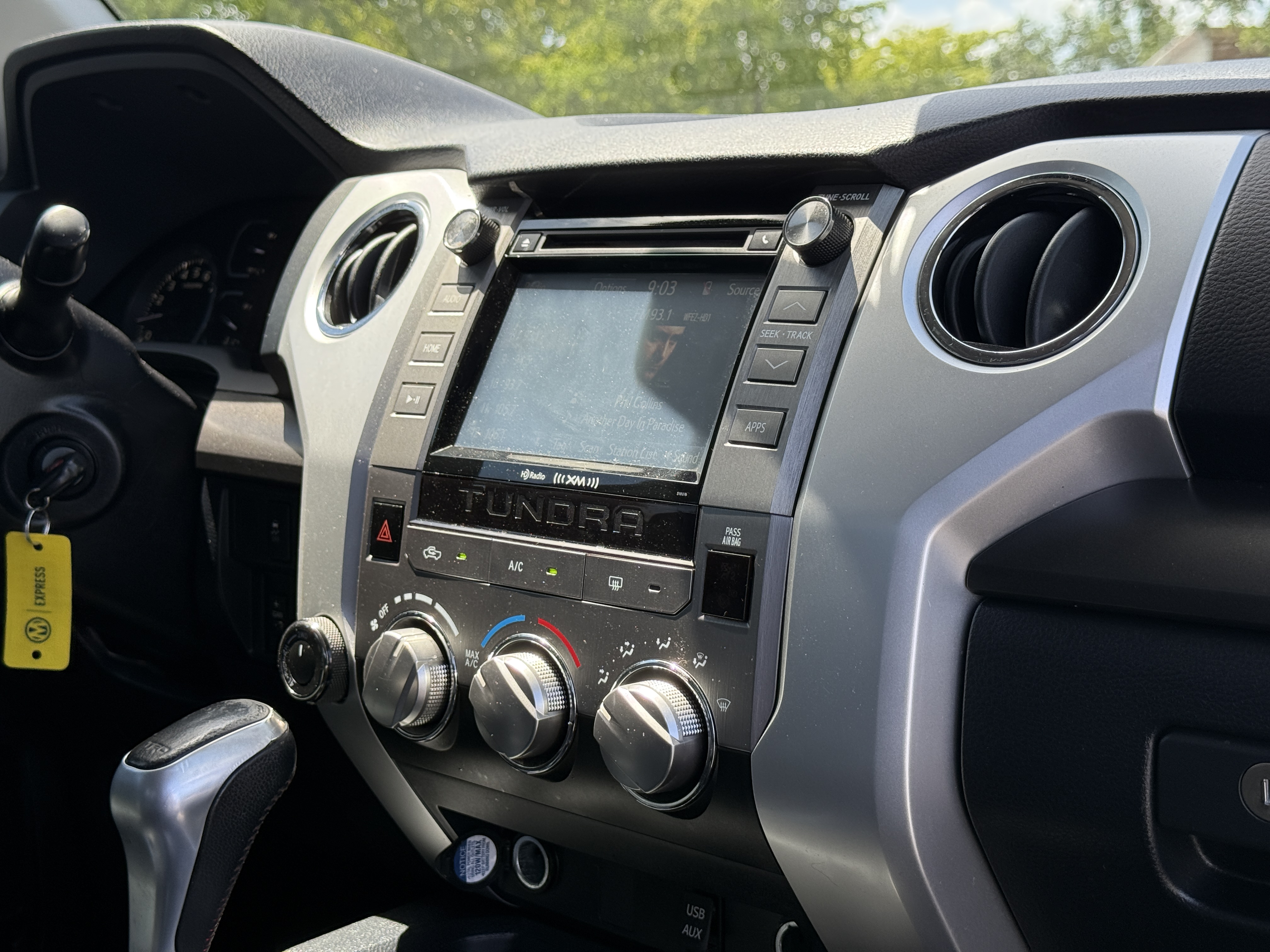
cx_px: 635
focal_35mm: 48
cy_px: 476
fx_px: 1761
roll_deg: -1.1
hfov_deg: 39.7
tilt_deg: -7.1
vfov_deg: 30.3
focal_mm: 6.76
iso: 80
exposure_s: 1/578
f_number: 1.78
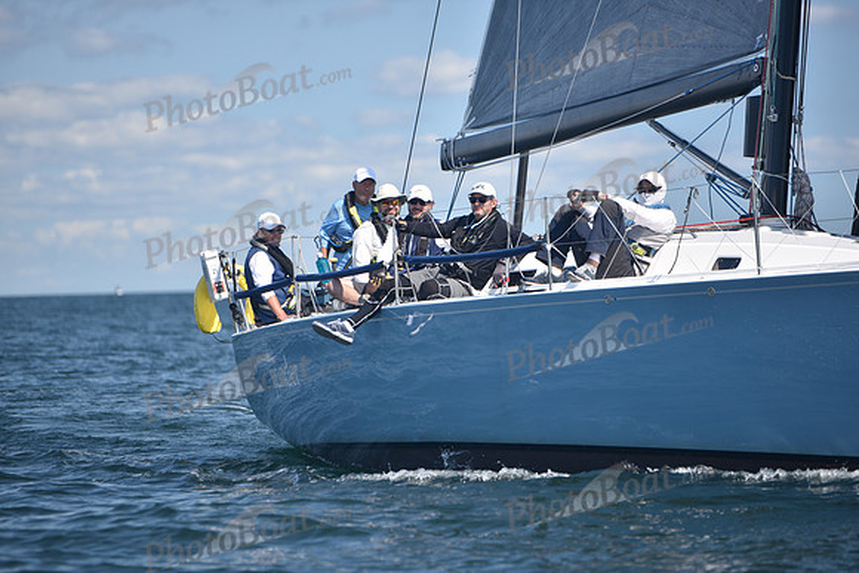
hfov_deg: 10.3
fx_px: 4773
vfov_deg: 6.9
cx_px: 430
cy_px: 286
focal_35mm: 200
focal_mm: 200
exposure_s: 1/1250
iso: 250
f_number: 3.5
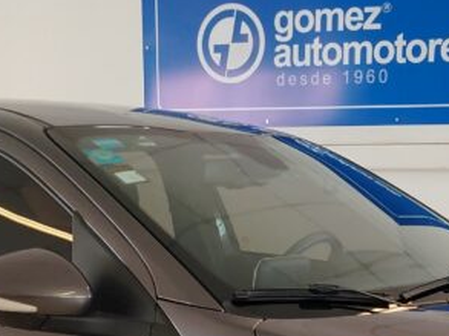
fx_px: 1088
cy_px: 457
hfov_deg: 23.3
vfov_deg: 16.4
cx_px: 274
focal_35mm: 84
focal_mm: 5.25
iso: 453
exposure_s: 1/100
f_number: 1.75
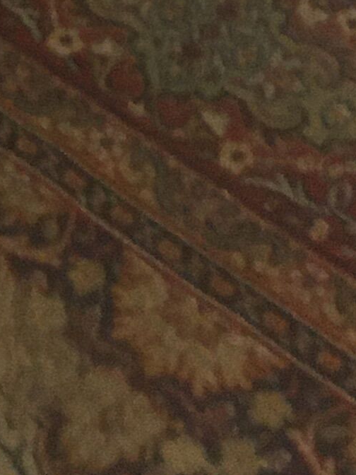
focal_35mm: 174
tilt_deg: -30.3
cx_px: -364
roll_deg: +2.3
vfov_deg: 9.7
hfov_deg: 8.1
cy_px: -760
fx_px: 2386
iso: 160
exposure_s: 1/33
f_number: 2.2
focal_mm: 4.15
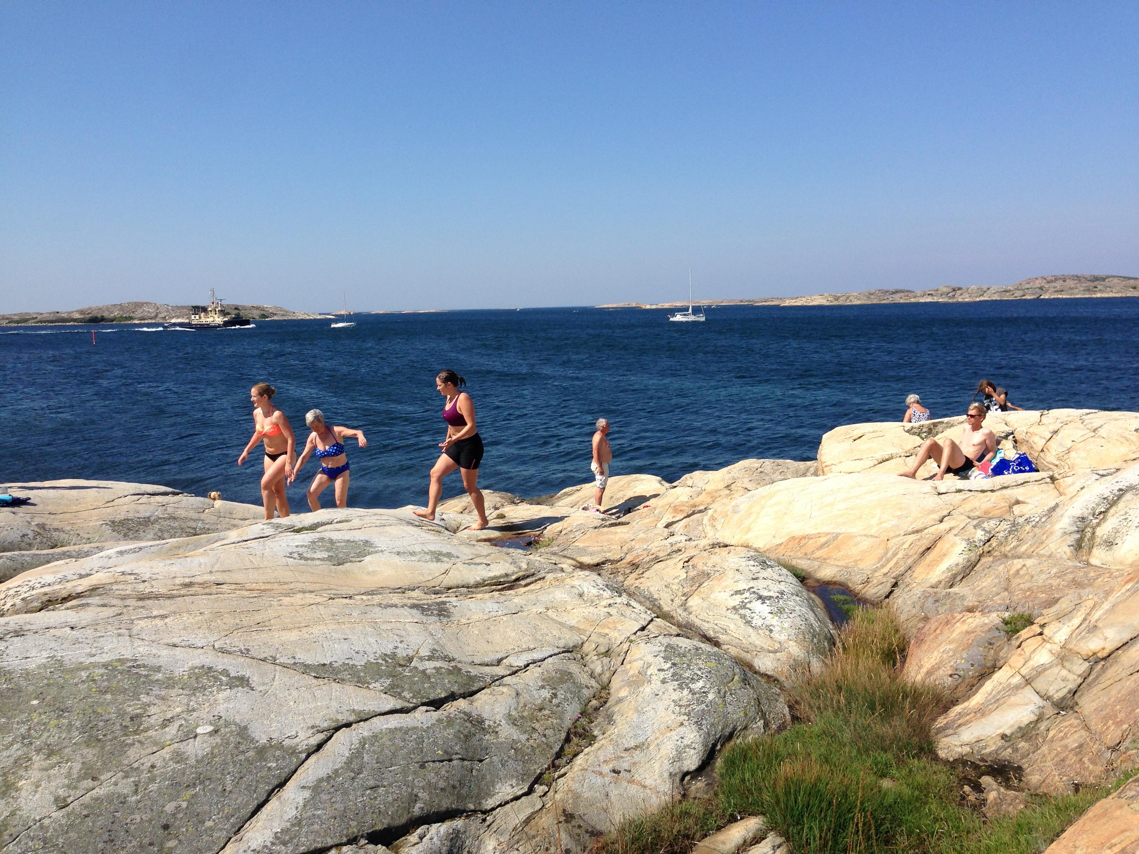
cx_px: 570
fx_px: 1086
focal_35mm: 33
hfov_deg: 55.4
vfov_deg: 42.9
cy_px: 427
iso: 50
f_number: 2.4
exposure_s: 1/2008
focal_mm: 4.12
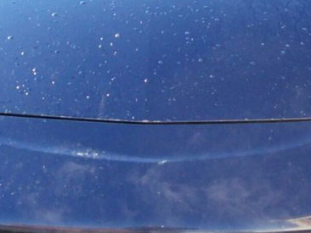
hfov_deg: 16.7
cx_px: 164
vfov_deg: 12.6
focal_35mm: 118
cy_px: 104
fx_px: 1061
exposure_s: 1/142
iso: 80
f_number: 2.7
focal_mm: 6
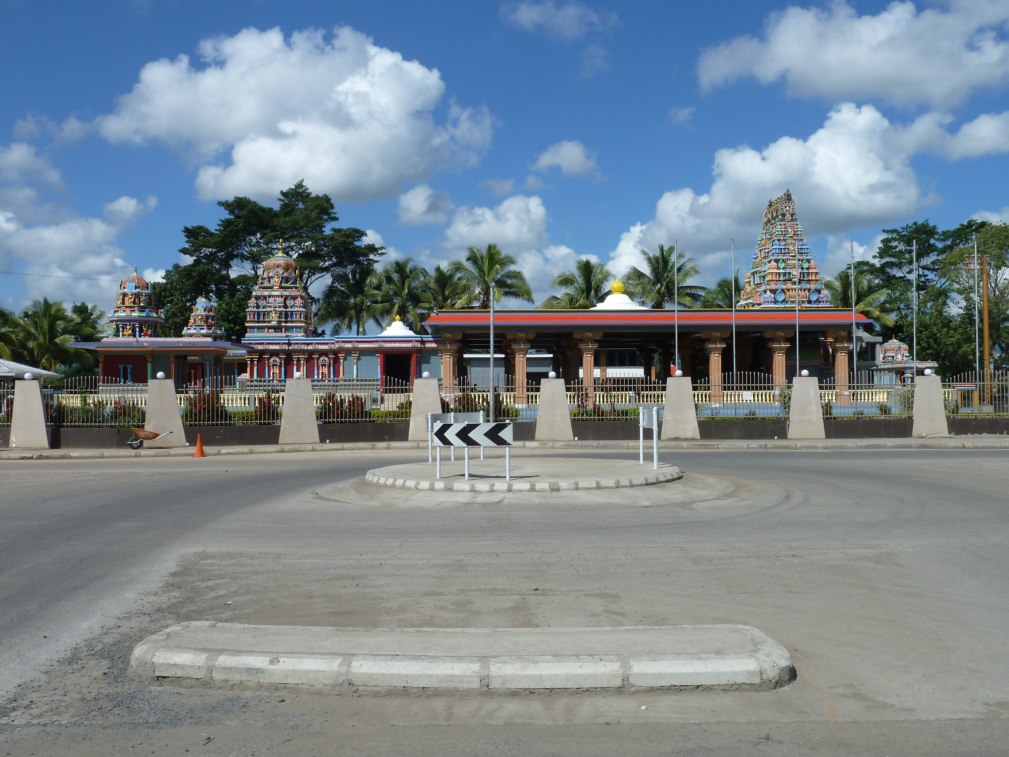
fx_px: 933
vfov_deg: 44.2
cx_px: 504
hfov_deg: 56.8
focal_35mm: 32
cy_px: 378
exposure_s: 1/500
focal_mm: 5.3
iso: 80
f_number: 5.6
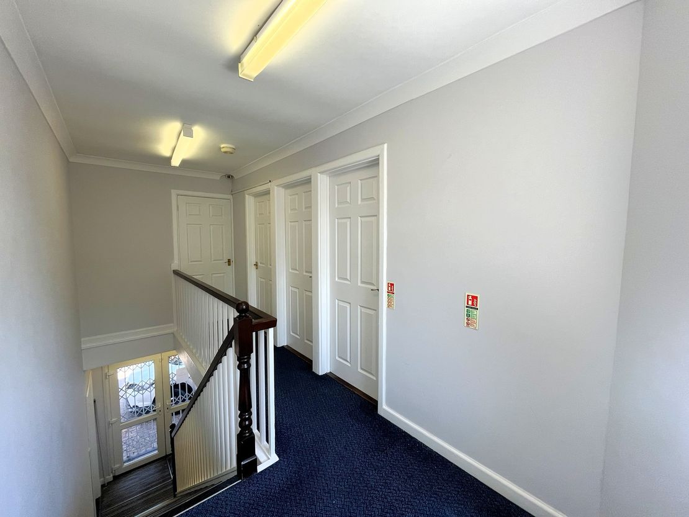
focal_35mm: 14
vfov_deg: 85.7
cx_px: 344
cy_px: 258
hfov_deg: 102.1
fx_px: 279
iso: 80
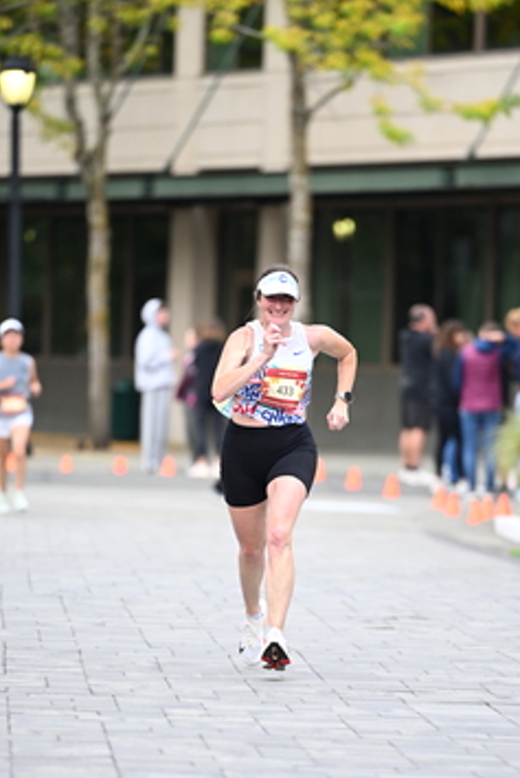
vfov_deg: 6.6
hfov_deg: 4.4
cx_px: 271
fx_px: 6710
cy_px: 467
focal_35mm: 310
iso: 1000
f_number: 2.8
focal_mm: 200
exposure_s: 1/1600
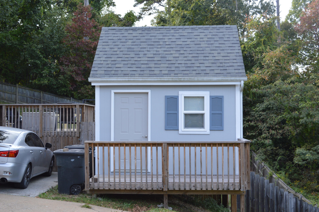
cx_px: 160
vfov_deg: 29.8
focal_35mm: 45
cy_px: 106
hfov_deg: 43.6
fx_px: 398
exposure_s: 1/125
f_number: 5.6
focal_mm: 30
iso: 180
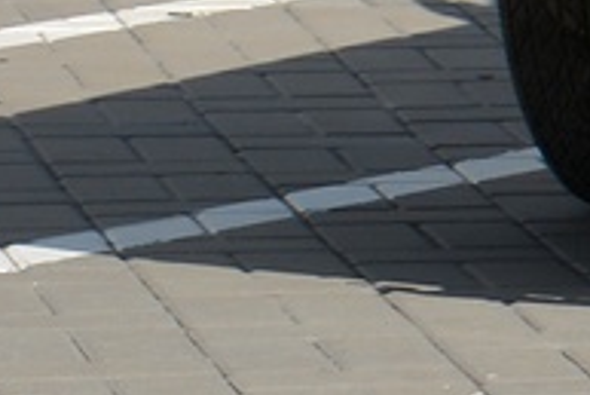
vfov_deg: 2.6
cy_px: -890
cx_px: 1642
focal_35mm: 512
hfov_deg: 3.9
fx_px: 8397
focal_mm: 44
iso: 100
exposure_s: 1/400
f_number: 10
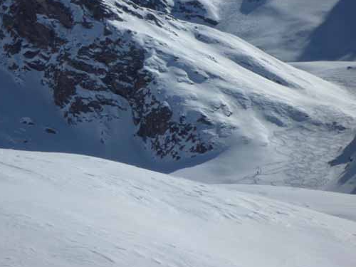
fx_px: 2057
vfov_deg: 7.4
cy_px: 68
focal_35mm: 200
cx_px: 140
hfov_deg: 9.9
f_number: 8
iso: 100
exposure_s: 1/800
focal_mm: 22
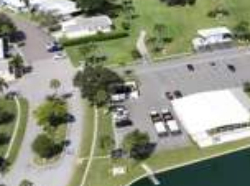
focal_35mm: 76
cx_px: 263
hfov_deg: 24.3
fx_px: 547
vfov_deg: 19.3
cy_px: 111
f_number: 2.8
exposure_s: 1/3200
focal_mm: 12.29
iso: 200
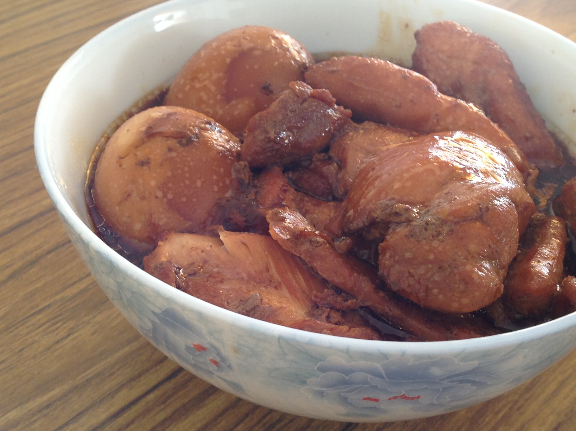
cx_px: 294
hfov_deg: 39.0
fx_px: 814
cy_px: 203
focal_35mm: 49
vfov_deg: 29.6
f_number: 2.4
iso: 64
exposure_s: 1/15
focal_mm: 4.28
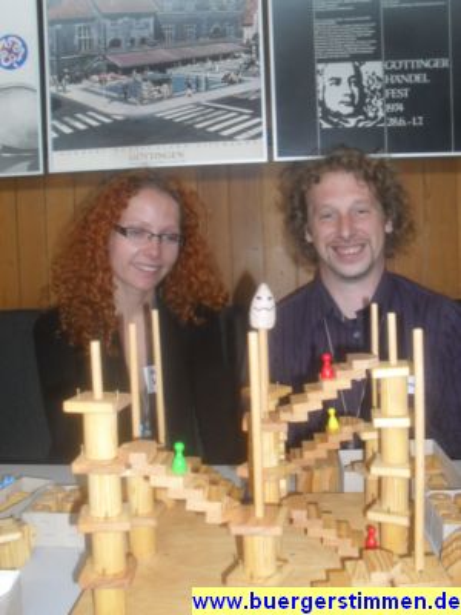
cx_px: 230
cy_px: 308
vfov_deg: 52.6
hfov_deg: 40.7
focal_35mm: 35
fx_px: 621
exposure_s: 1/45
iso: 200
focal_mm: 6.3
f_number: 3.2
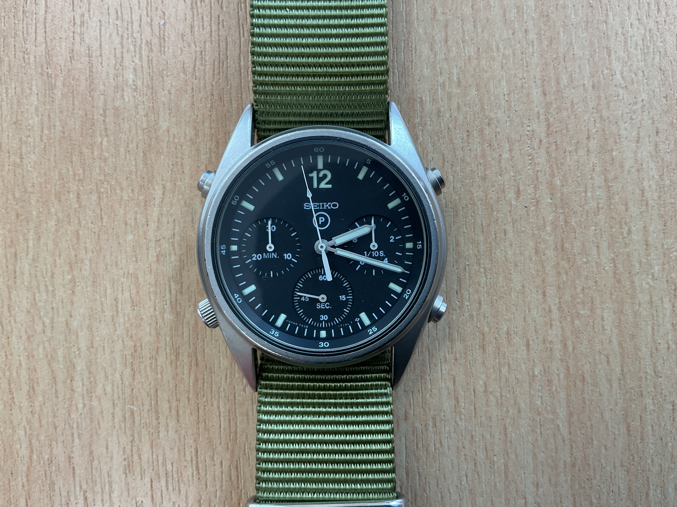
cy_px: 254
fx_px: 567
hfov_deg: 61.7
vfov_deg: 48.2
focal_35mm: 29
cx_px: 338
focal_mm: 3
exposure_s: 1/120
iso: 25
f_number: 1.8
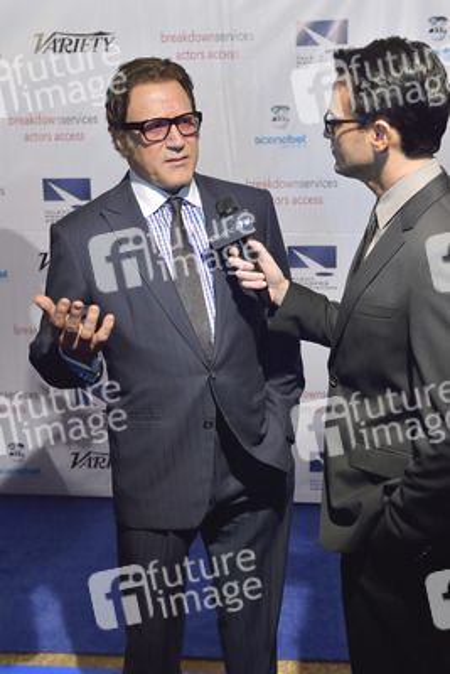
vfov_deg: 50.7
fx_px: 712
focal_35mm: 38
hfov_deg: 35.1
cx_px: 225
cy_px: 337
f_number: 4
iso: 400
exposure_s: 1/320
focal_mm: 38
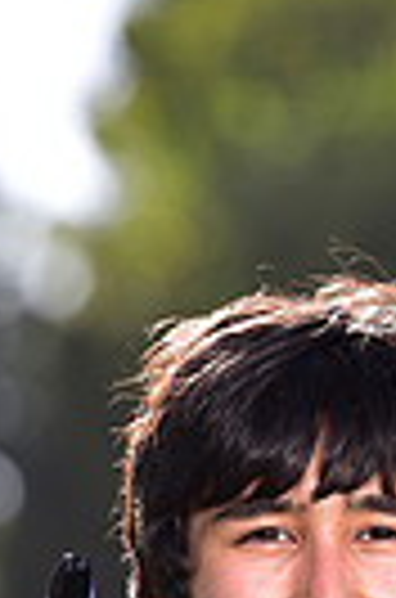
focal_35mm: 831
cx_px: 295
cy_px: 1129
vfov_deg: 2.5
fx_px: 13782
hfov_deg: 1.6
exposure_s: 1/250
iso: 100
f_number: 5
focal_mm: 190
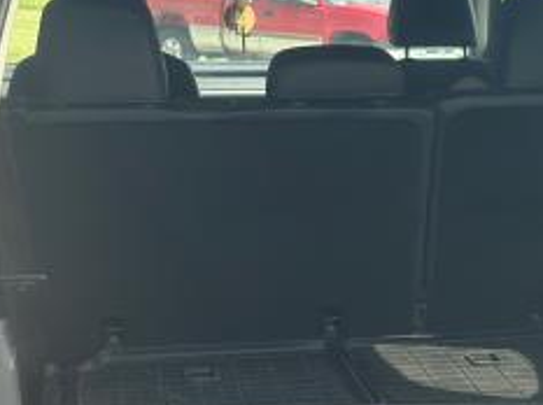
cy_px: 347
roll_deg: +0.2
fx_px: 1629
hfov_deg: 18.7
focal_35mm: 104
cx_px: 473
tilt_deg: -10.3
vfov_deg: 14.1
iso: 80
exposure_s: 1/903
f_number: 1.78
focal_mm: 6.86
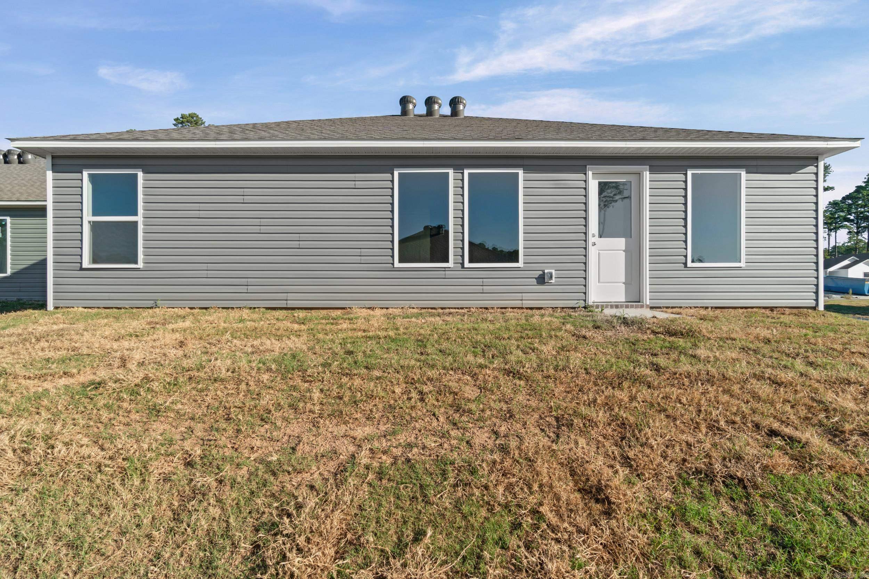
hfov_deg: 95.0
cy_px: 290
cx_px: 434
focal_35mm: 16
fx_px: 398
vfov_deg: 72.0
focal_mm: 11
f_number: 9
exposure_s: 1/125
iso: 250
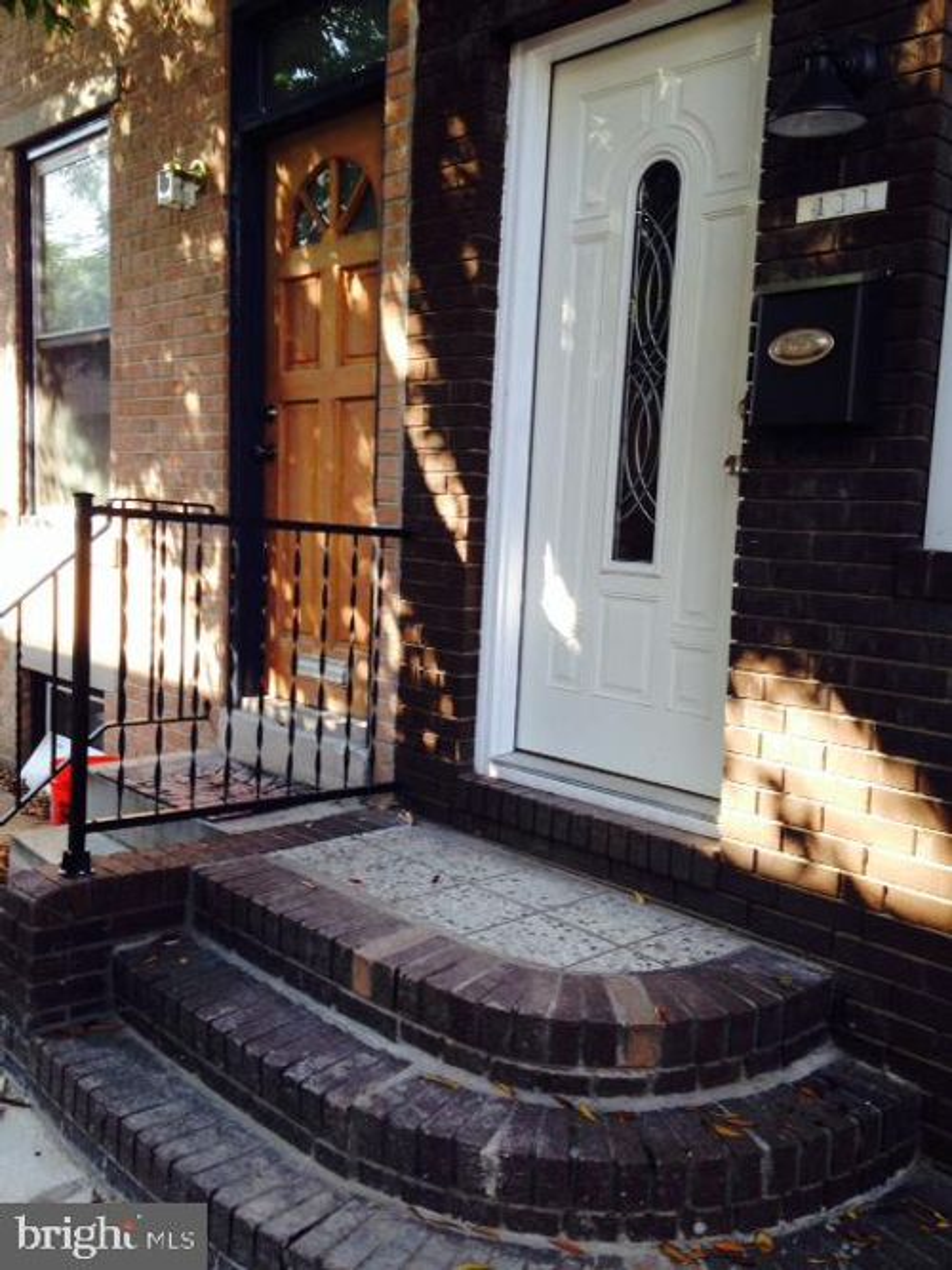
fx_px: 1210
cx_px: 476
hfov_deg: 42.9
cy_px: 635
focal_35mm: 33
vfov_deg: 55.4
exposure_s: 1/131
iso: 50
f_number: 2.4
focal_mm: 4.12
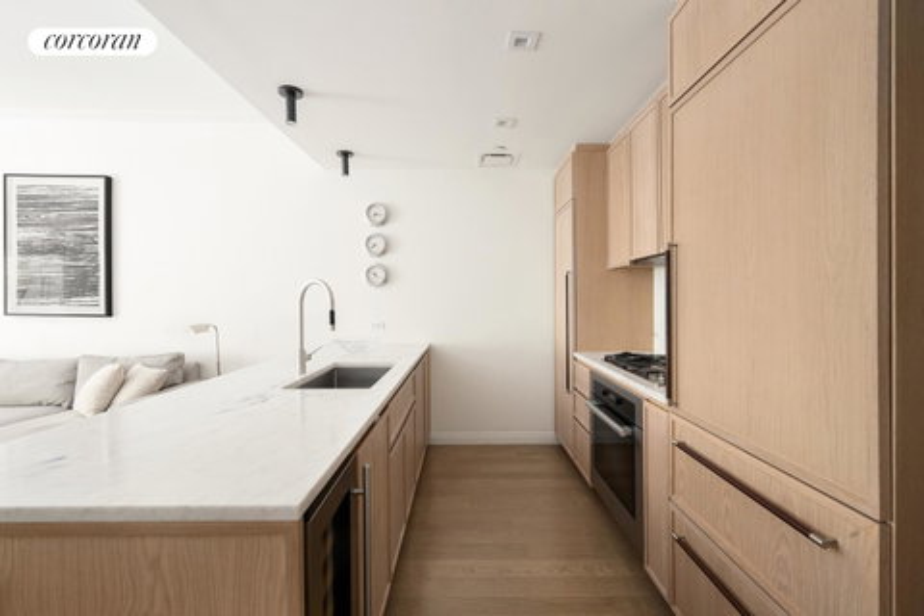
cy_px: 308
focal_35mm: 15
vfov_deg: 77.3
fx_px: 385
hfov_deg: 100.4
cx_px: 462
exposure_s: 8
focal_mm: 15
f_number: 11
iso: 400
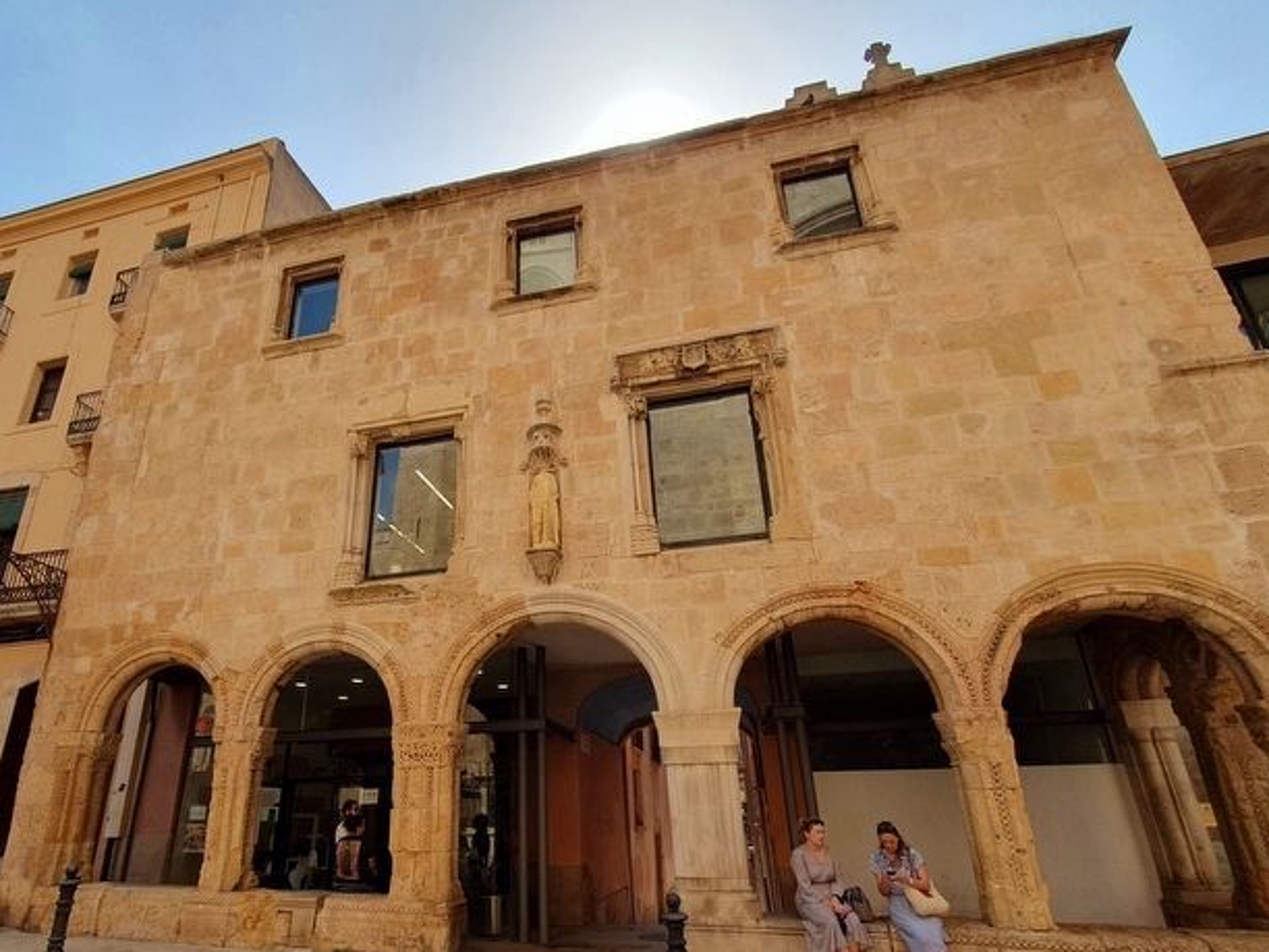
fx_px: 623
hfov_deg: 90.3
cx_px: 531
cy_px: 568
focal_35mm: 17
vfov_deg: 74.0
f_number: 2.2
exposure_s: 1/1076
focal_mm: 1.8
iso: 50
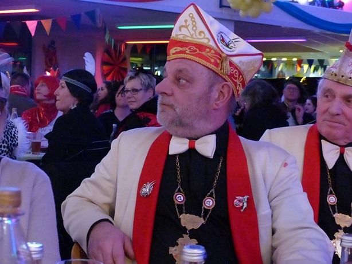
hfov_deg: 30.7
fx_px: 641
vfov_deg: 23.3
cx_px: 176
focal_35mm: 63
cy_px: 132
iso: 2000
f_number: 2.8
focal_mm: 11.4
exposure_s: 1/60
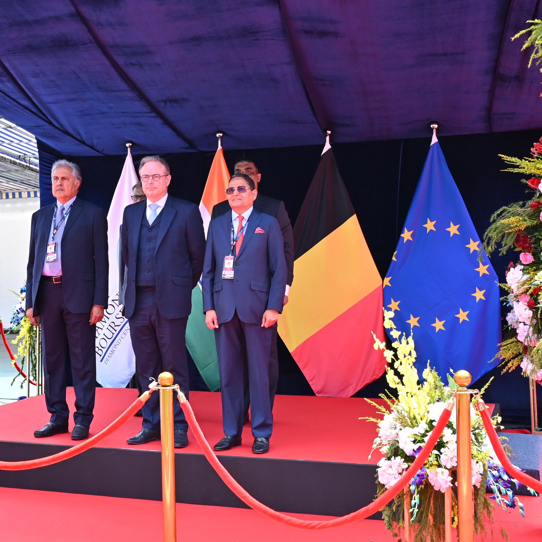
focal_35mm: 54
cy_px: 273
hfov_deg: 31.3
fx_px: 957
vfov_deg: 31.6
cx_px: 164
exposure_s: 1/640
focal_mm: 28
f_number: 8
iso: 1000
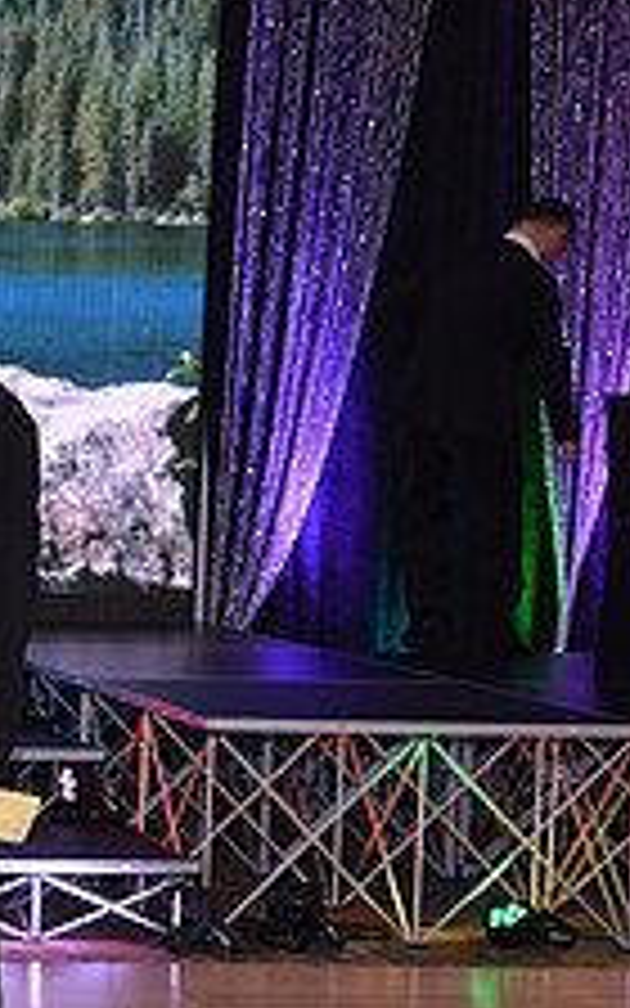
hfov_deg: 10.4
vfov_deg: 17.9
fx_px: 3187
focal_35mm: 116
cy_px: 628
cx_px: -648
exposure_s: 1/250
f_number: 4.5
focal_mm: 44
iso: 2000
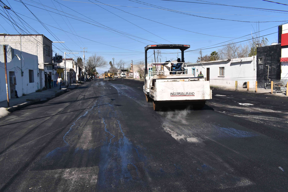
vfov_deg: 48.0
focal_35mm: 27
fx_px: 216
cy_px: 96
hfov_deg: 67.4
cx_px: 144
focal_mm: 18
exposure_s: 1/200
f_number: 13
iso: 100
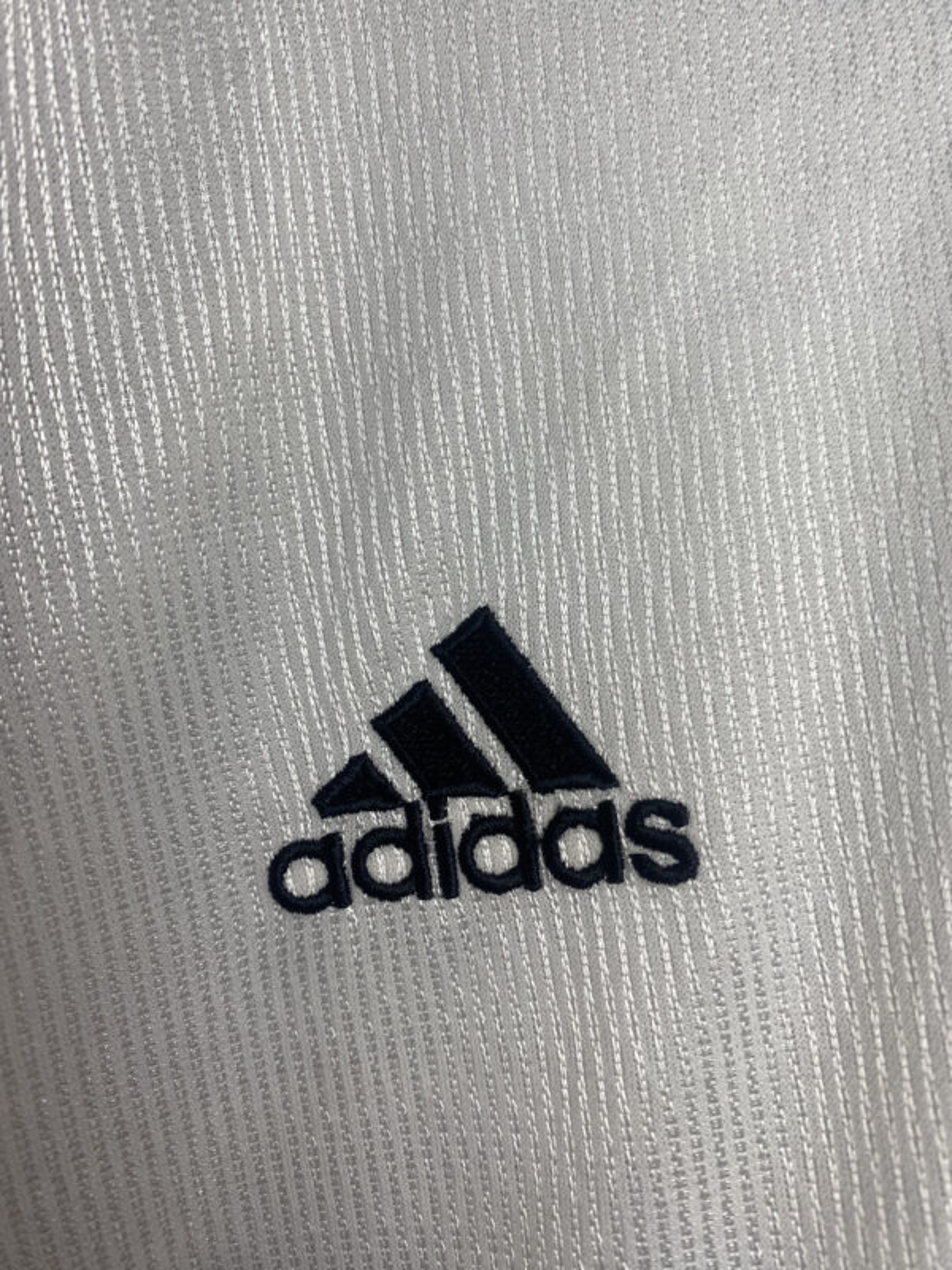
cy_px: 635
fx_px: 917
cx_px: 476
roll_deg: -7.9
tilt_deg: +1.3
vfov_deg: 69.4
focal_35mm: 25
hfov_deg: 54.9
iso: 32
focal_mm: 4.25
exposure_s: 1/100
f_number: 1.8
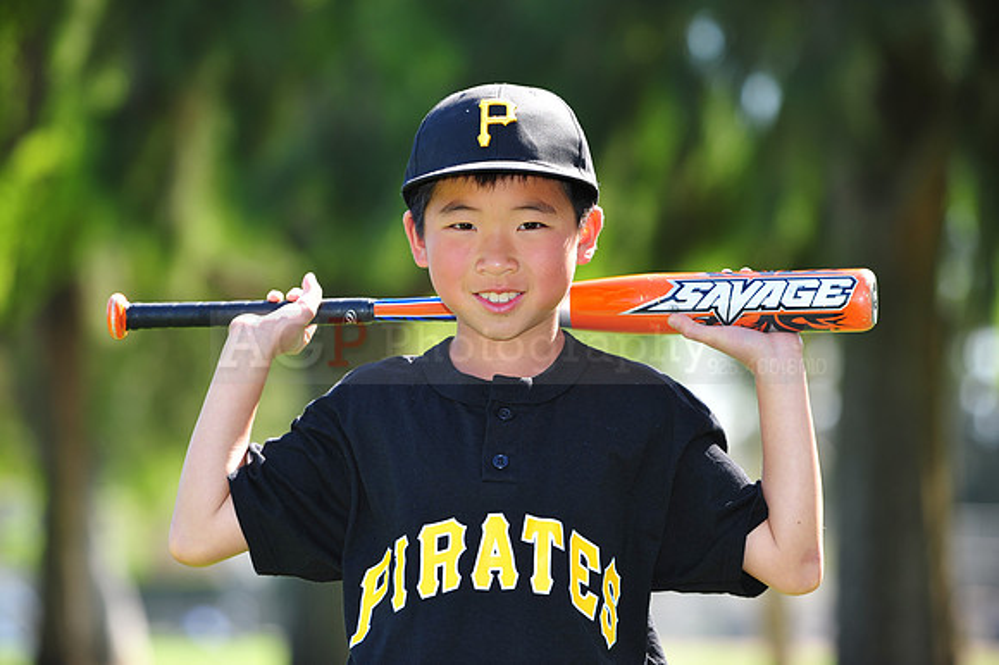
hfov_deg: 12.5
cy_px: 332
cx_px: 500
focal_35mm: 165
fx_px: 4576
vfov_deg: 8.3
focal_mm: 165
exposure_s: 1/320
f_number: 4.5
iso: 200
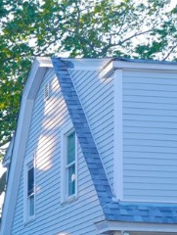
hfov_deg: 12.3
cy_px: 304
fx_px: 781
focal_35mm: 115
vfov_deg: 16.2
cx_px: -87
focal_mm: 18
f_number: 6.3
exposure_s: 1/125
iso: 200
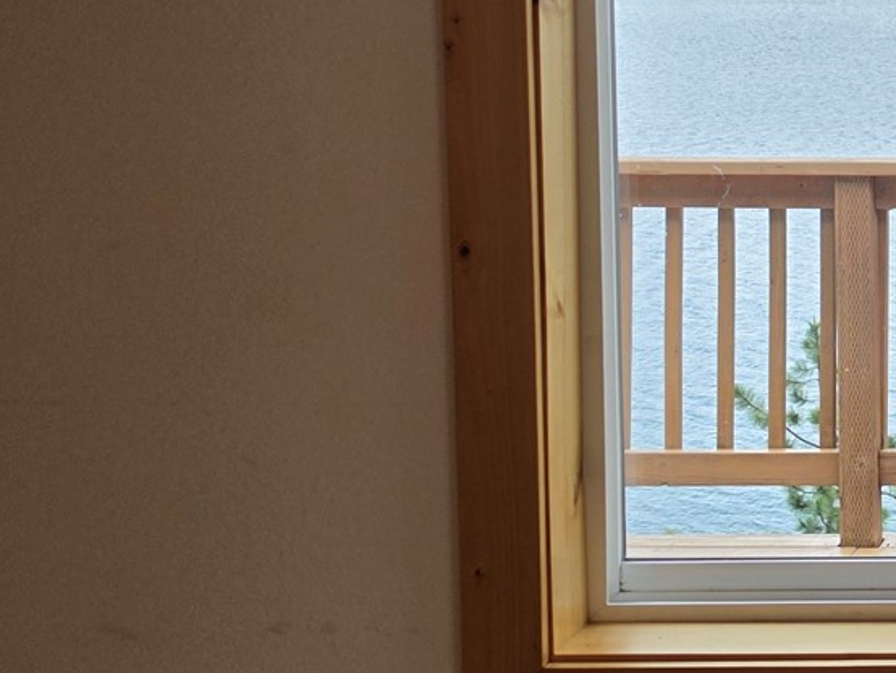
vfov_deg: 17.2
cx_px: 1329
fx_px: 2201
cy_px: 108
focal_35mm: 85
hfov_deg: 20.0
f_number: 1.4
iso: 10
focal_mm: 6.5
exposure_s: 1/120
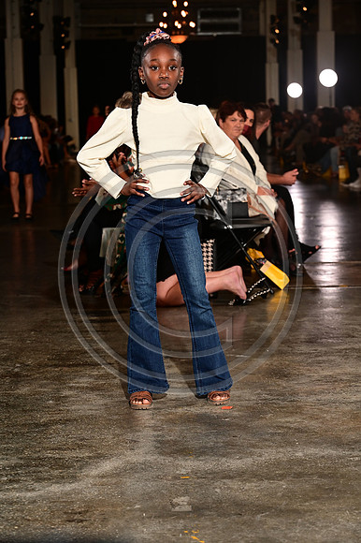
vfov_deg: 23.7
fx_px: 1295
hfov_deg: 15.9
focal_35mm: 86
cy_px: 272
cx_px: 180
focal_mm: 86
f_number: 6.3
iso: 1000
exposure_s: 1/160
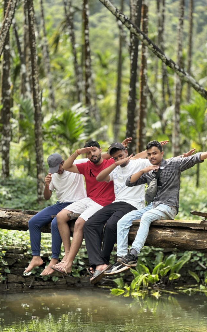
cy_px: 166
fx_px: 740
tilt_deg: +0.7
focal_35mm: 82
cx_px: 118
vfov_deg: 25.2
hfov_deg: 15.9
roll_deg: -3.5
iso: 25
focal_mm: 9
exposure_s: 1/121
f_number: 2.8
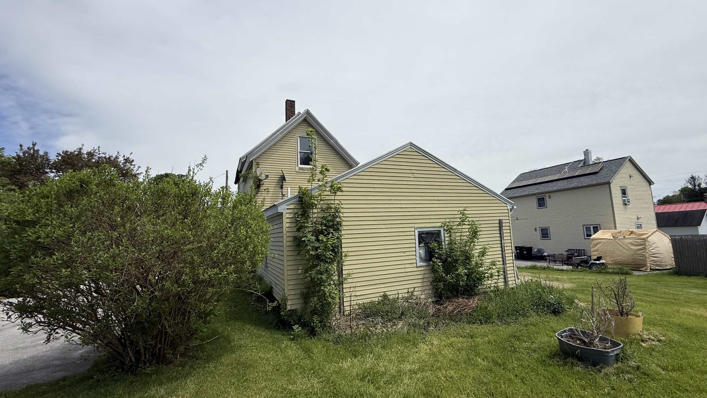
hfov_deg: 99.3
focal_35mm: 16
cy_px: 202
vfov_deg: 67.1
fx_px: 300
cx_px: 366
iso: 50
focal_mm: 2.22
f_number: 2.2
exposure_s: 1/2841
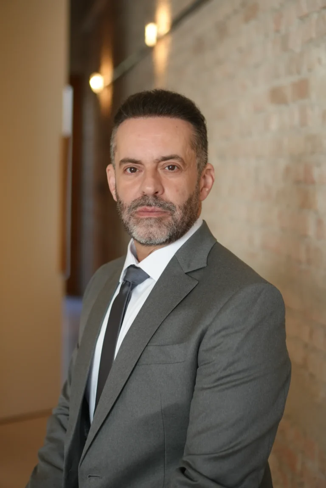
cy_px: 244
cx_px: 163
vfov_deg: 27.0
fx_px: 1019
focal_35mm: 75
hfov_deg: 18.2
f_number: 2
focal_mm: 50
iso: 200
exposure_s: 1/125
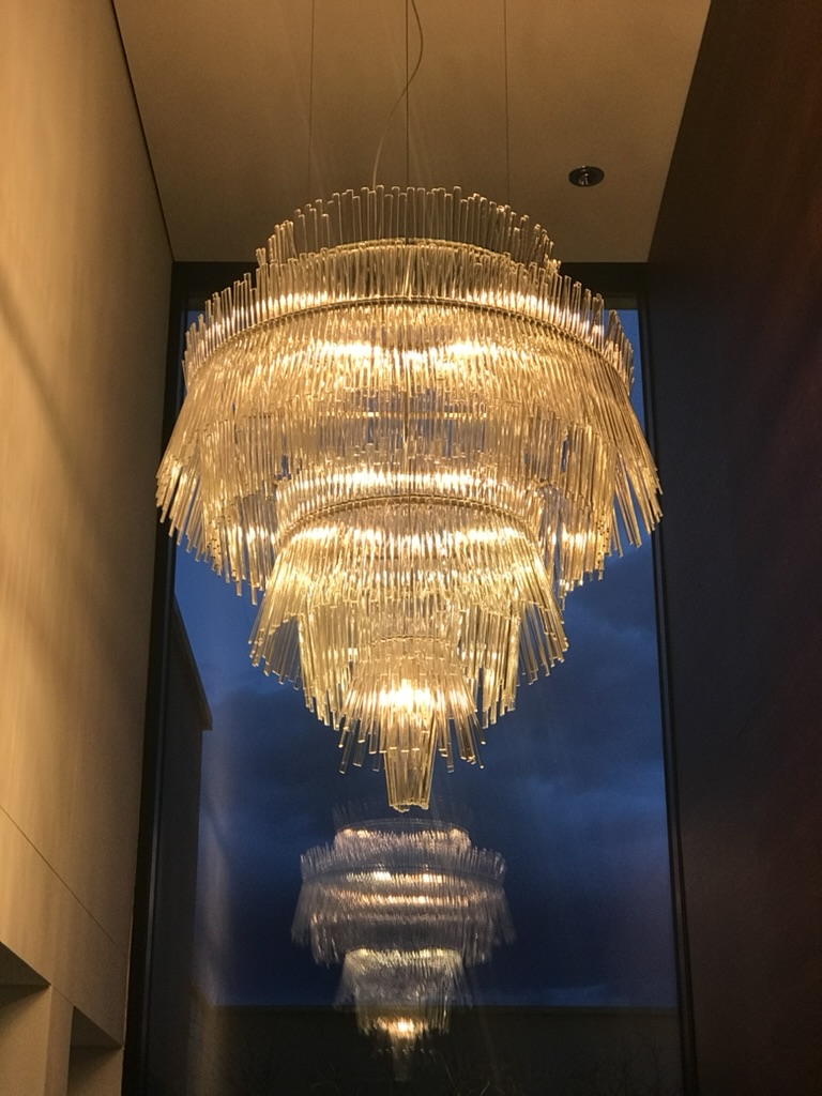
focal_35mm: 57
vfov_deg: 33.8
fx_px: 1805
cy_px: 548
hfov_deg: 25.7
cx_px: 411
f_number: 2.8
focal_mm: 6.6
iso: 100
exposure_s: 1/50
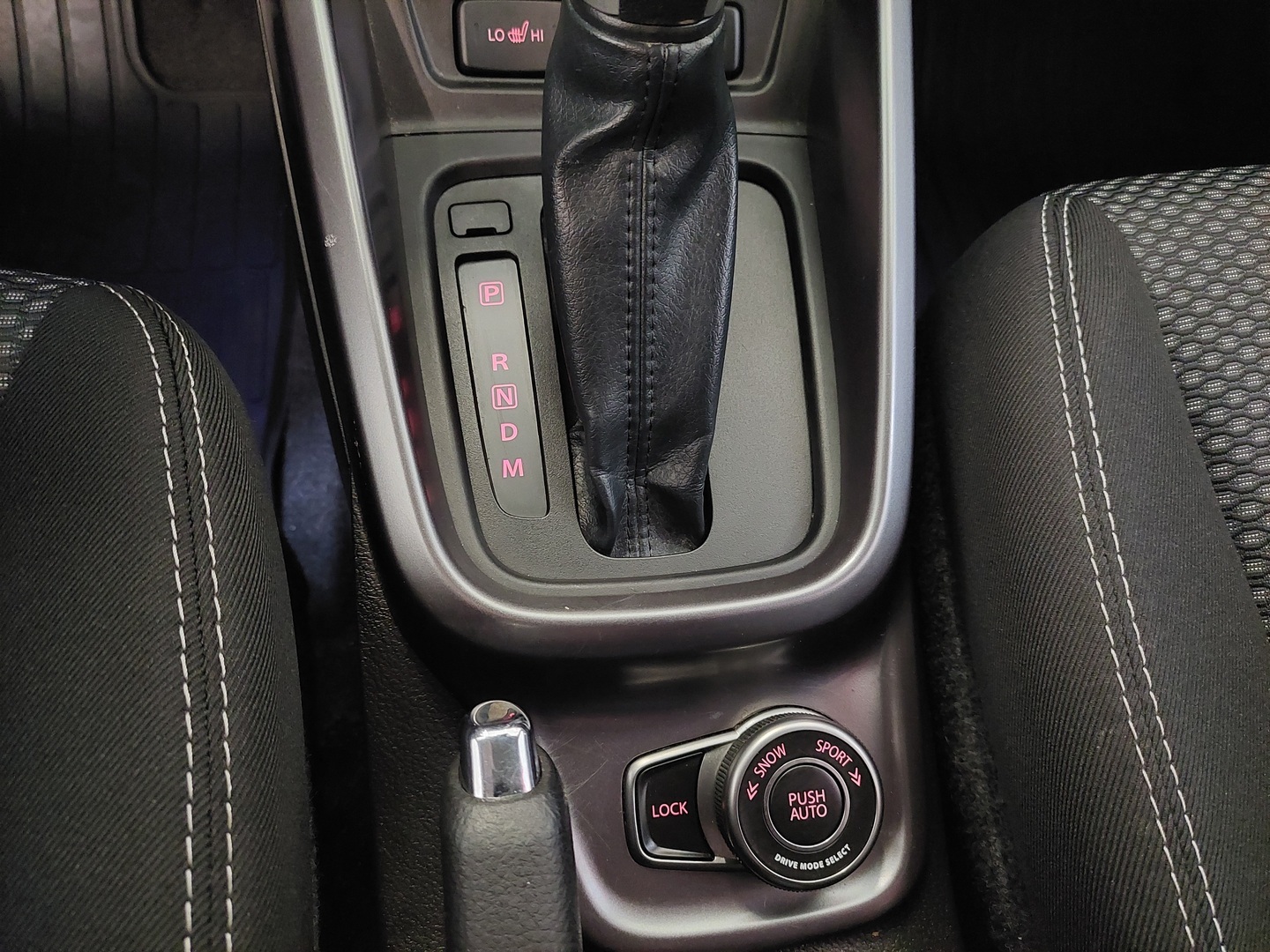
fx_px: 917
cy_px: 476
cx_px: 635
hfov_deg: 69.4
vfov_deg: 54.9
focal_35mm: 25
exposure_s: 1/25
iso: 1250
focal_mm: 5.23
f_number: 1.8
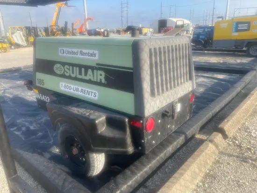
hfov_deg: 67.3
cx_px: 128
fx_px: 193
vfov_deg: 53.1
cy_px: 96
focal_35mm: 26
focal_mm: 4.2
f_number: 1.6
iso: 50
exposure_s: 1/1453
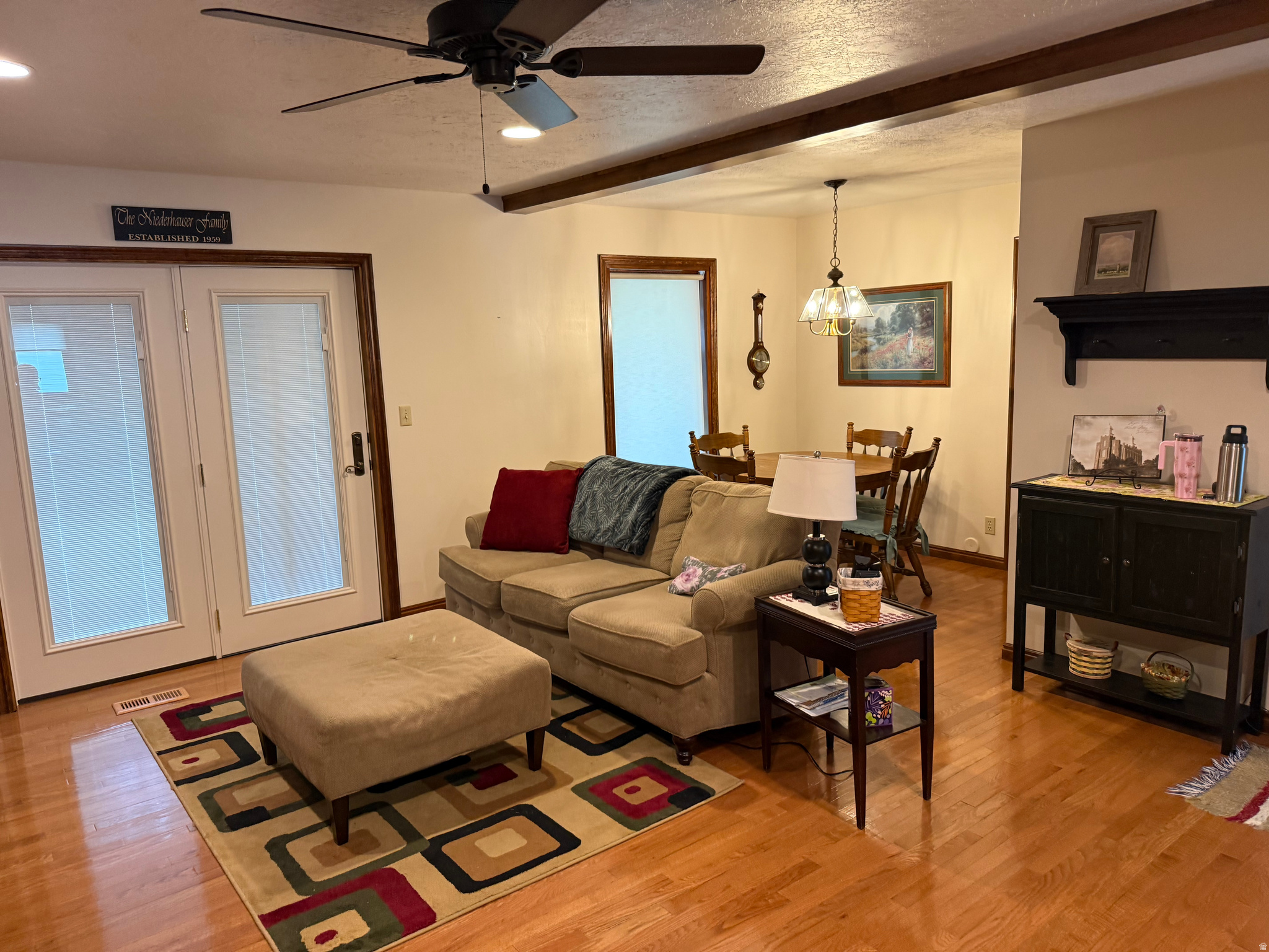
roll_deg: +0.7
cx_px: 634
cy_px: 476
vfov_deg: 56.8
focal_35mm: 24
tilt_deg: -9.7
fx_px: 880
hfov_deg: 71.6
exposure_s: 1/60
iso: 250
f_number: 1.78
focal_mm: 6.76
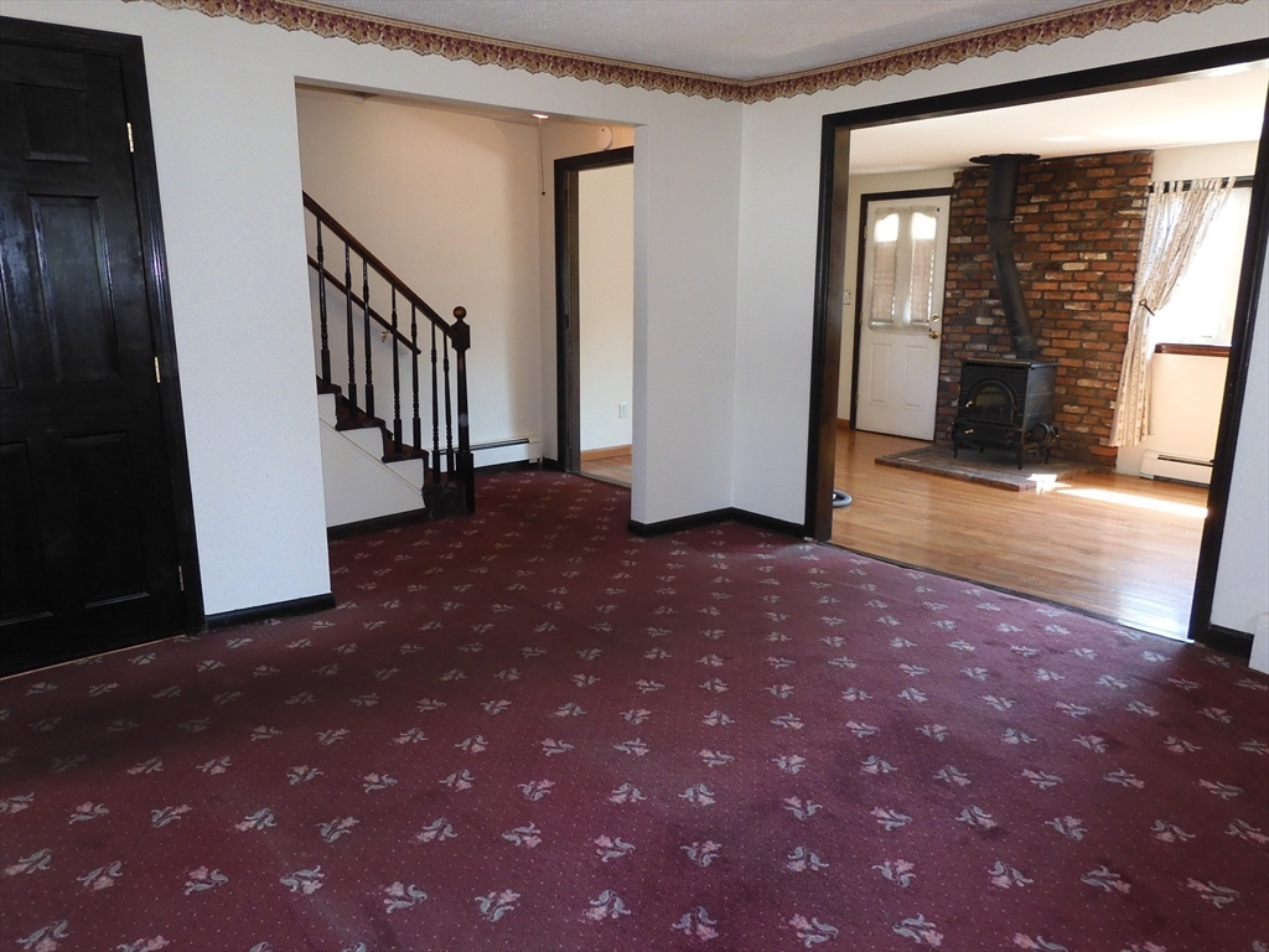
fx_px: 880
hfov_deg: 71.6
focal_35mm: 24
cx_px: 634
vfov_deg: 56.8
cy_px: 476
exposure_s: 1/30
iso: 250
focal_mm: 4.3
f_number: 3.4
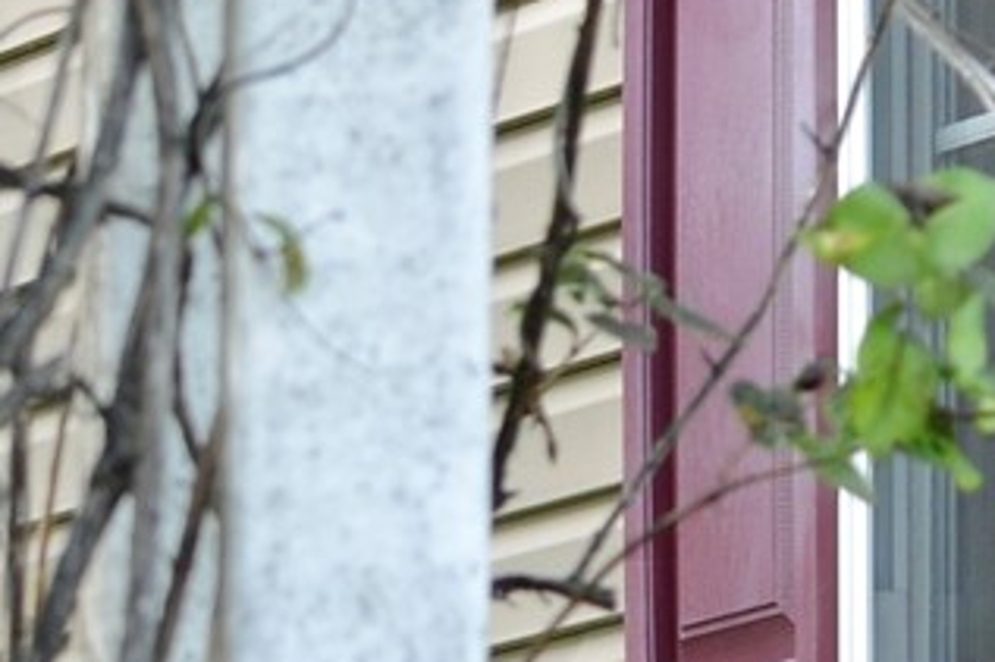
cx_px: -1502
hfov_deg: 3.9
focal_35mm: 515
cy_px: 965
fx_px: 14226
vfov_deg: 2.7
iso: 220
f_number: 5.6
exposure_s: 1/125
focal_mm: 50
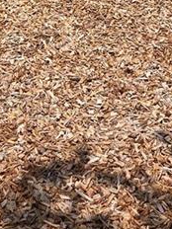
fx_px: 788
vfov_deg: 13.5
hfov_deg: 12.4
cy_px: -264
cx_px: 45
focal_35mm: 119
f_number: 1.8
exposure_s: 1/5004
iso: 80
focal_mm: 5.4
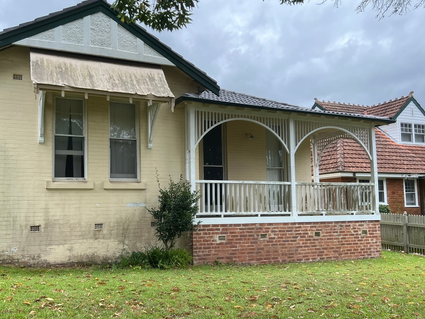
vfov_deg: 42.8
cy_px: 182
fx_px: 405
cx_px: 173
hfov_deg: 55.0
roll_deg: +1.1
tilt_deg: +4.0
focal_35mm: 33
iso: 50
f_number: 1.5
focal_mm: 5.7
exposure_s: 1/1344
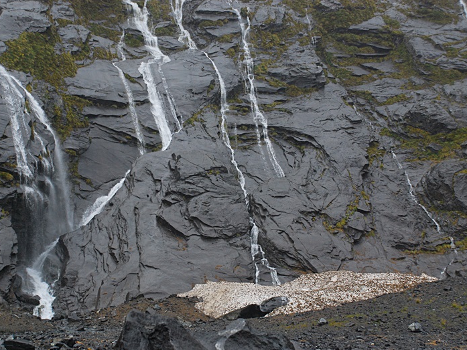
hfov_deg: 30.7
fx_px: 850
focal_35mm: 63
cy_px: 177
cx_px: 215
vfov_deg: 23.3
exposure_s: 1/250
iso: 400
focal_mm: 38
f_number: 6.3
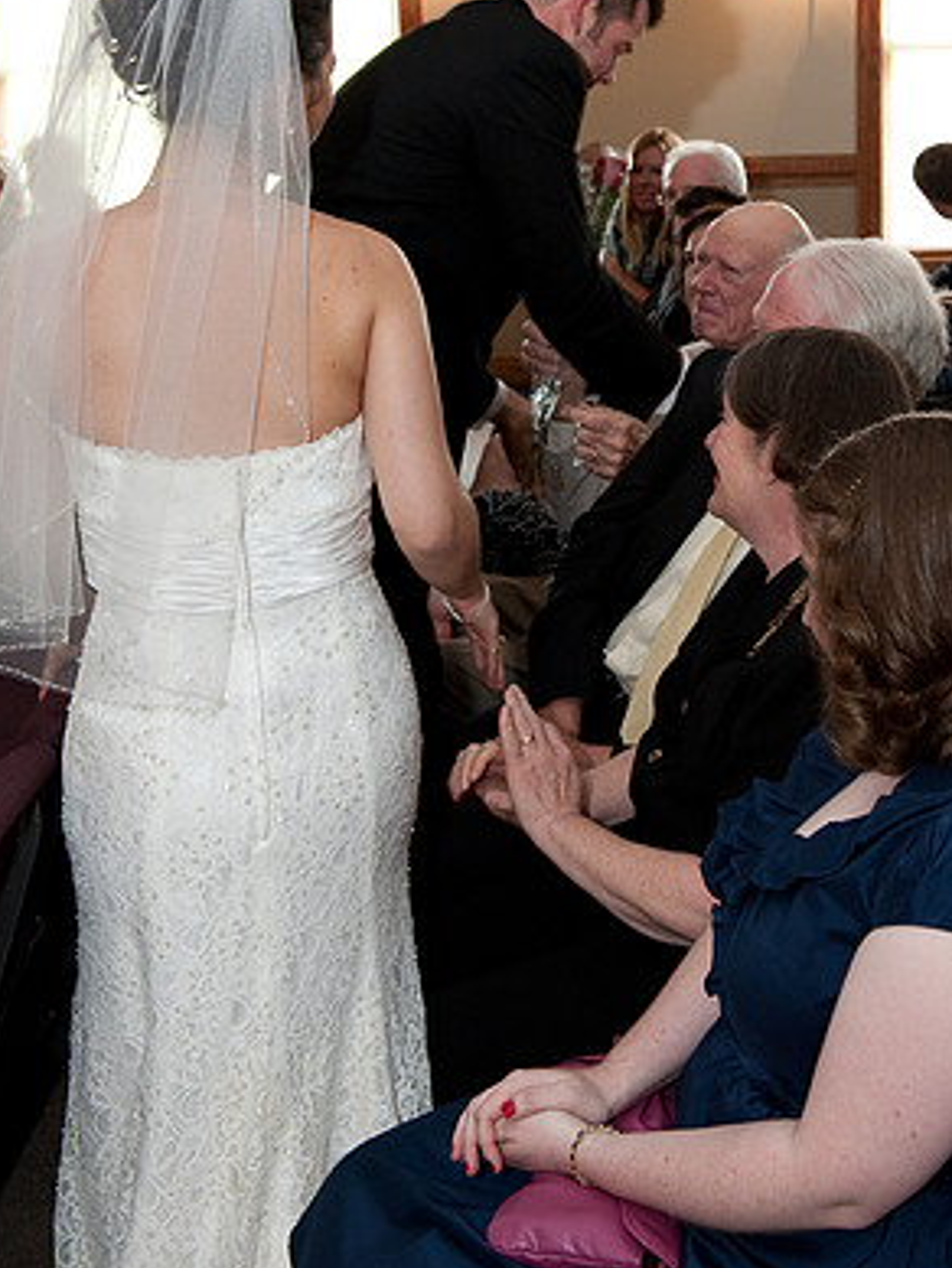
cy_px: 580
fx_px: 1466
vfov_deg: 46.7
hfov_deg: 36.0
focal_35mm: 40
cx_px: 471
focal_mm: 36
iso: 1250
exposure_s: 1/60
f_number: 5.6
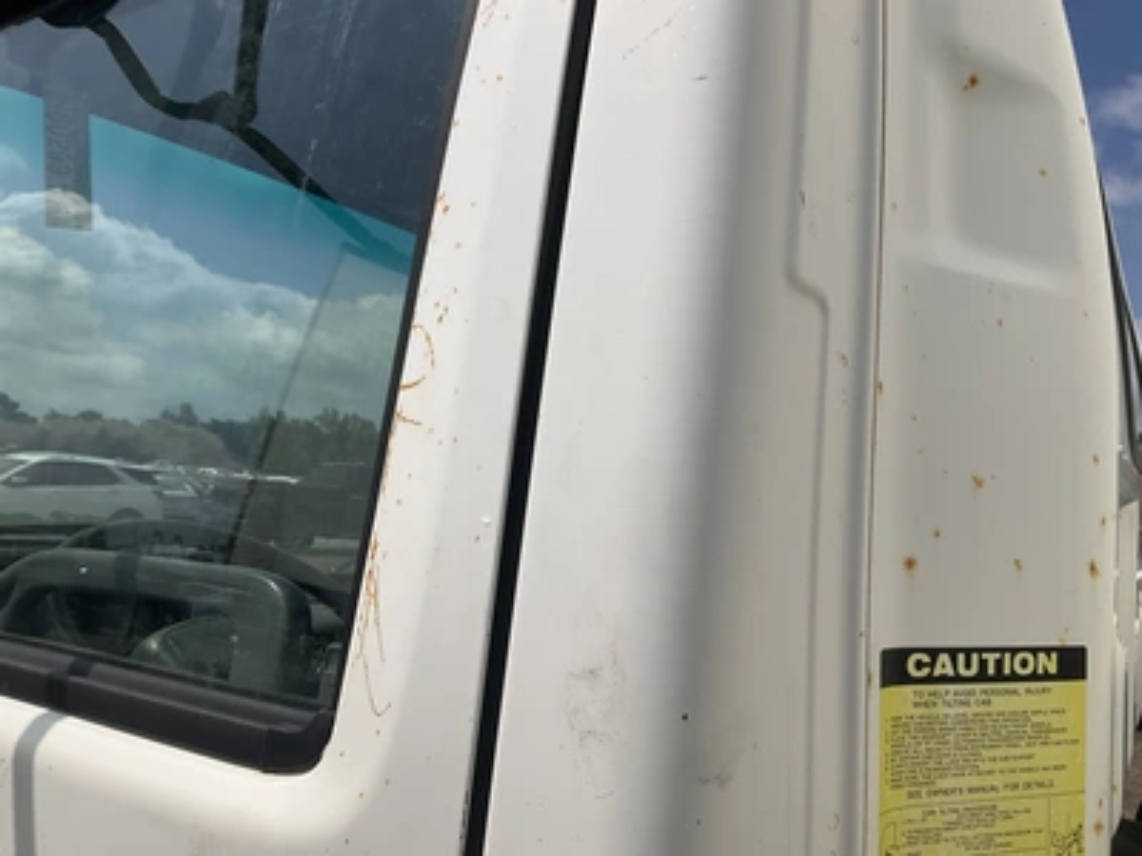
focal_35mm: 29
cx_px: 571
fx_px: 957
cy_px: 428
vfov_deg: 48.2
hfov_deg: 61.7
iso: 25
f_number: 1.8
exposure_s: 1/5263
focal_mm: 3
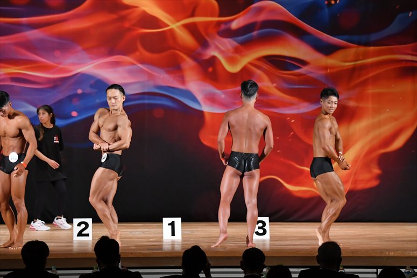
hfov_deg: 13.7
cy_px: 139
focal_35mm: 150
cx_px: 208
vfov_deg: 9.1
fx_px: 1737
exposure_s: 1/400
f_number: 5.6
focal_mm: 100
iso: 3200
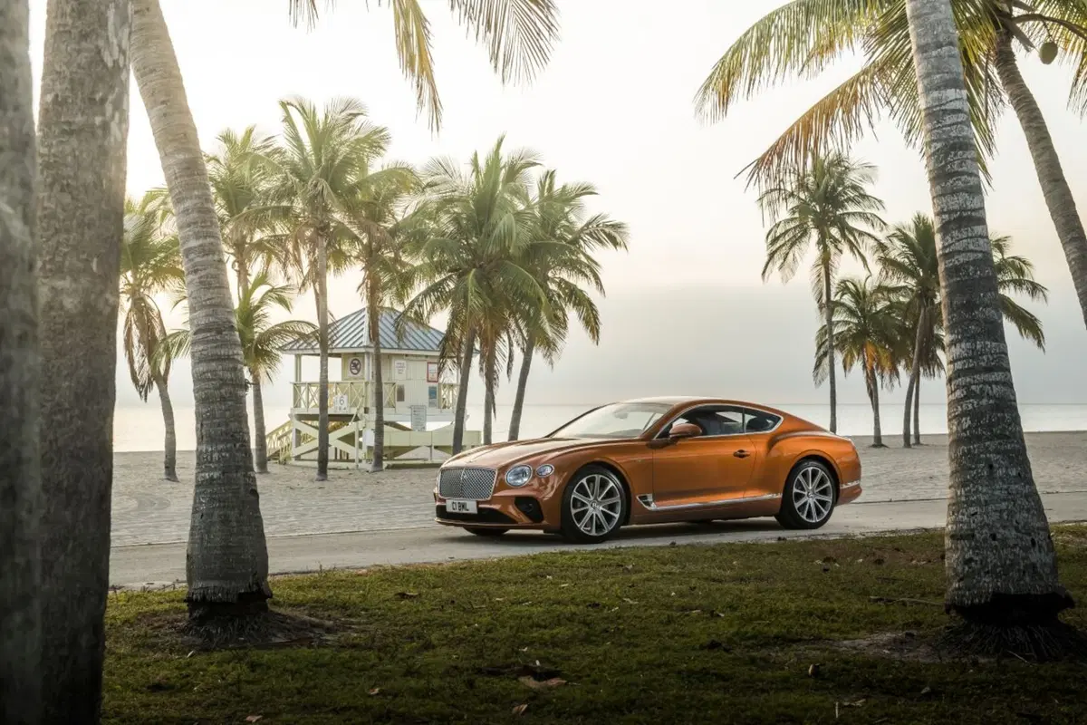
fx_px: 1691
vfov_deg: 24.2
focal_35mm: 56
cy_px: 362
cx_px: 544
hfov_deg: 35.6
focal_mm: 56
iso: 400
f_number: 7.1
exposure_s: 1/80
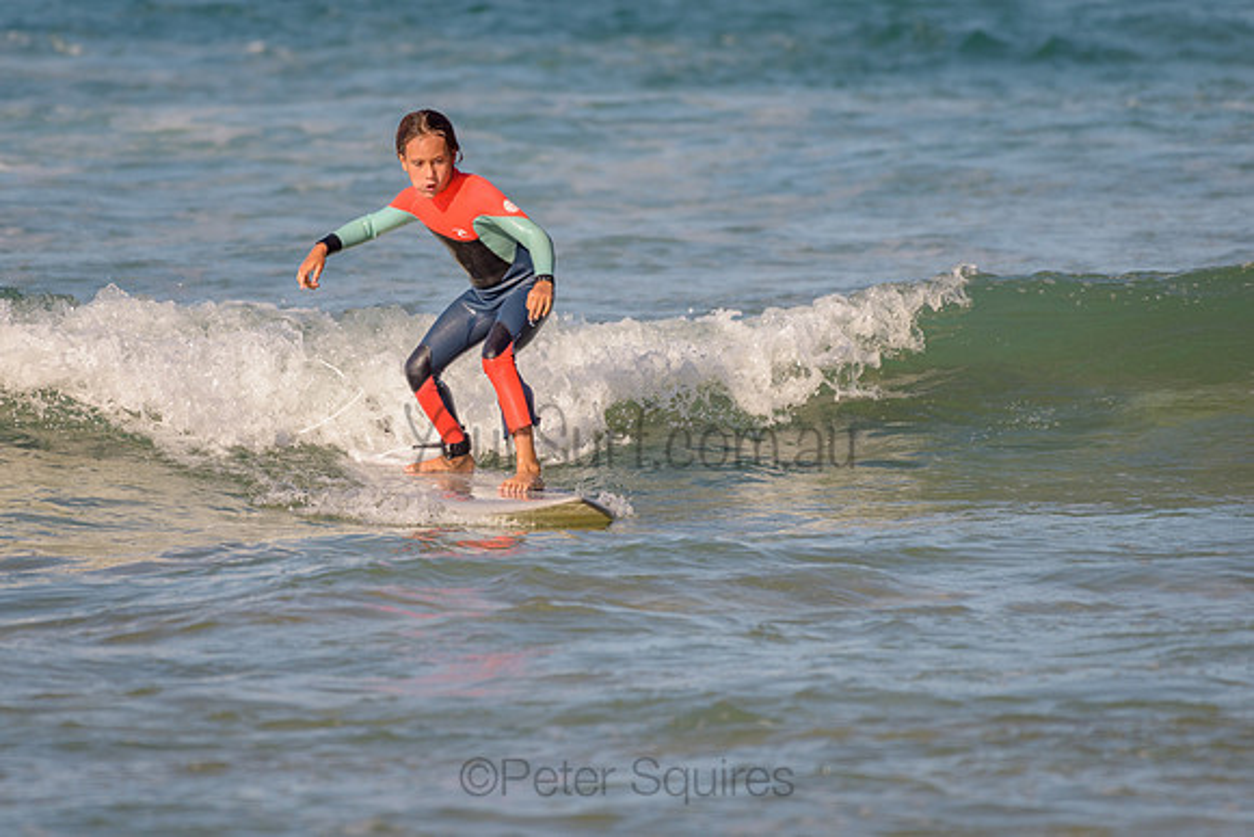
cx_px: 493
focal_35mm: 613
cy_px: 324
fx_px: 21369
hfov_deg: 3.4
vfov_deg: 2.2
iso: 200
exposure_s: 1/2000
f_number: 5.6
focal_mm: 500
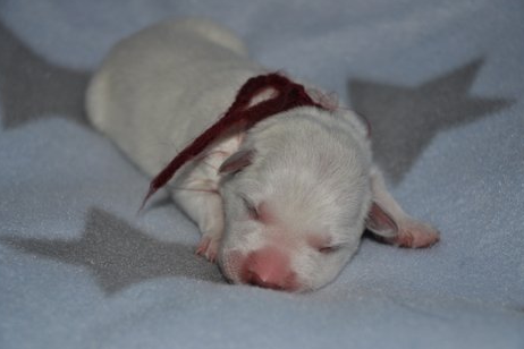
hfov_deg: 18.8
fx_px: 1586
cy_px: 174
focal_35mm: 109
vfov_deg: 12.6
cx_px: 267
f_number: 5.6
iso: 200
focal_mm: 70
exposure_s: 1/125
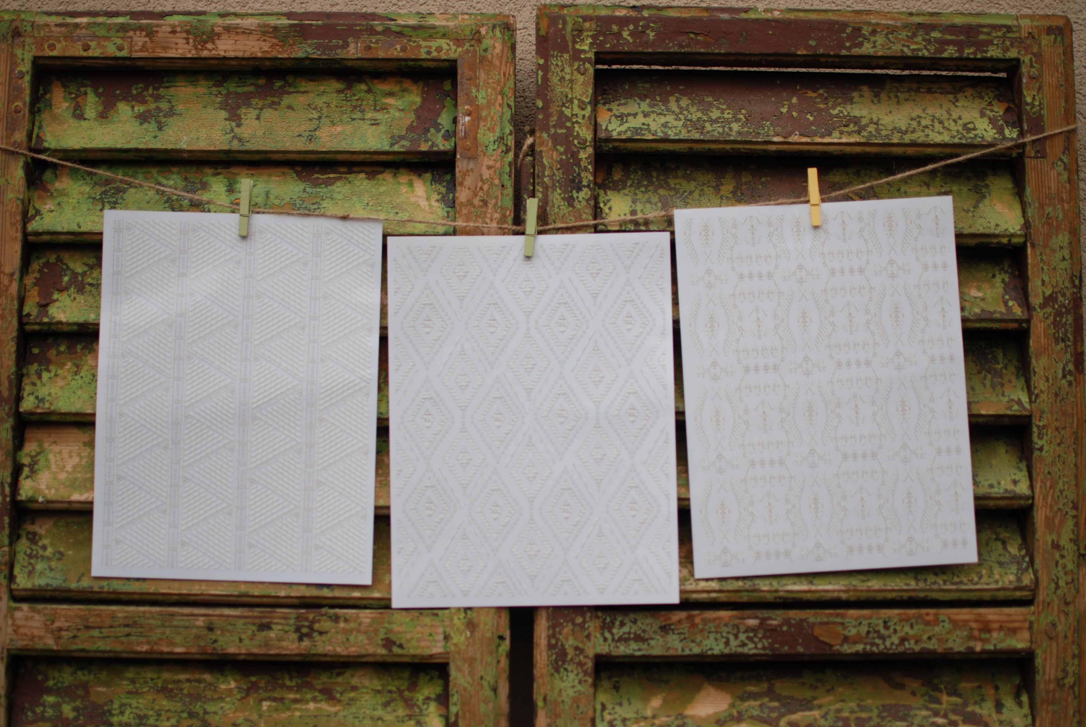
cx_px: 543
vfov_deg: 25.8
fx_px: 1586
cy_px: 364
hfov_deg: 37.8
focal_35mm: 52
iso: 100
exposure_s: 1/200
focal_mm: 35
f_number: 2
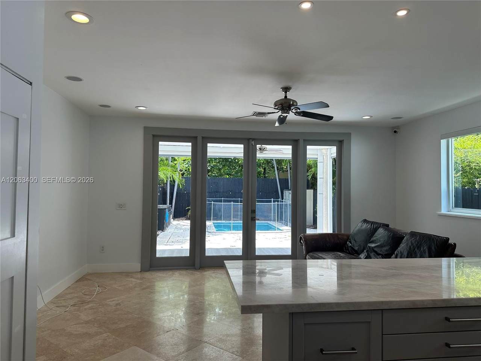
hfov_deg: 71.6
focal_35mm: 24
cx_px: 240
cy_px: 180
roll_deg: -0.8
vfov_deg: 56.8
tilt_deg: +1.2
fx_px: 333
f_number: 1.78
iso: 80
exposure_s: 1/446
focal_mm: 6.86
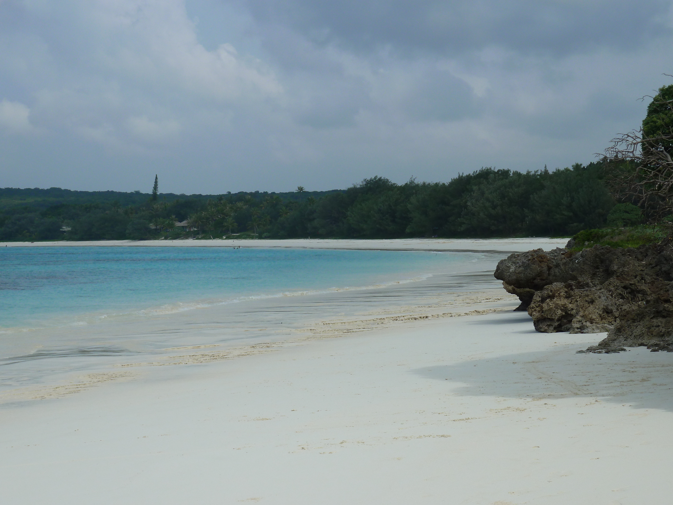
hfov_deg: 25.0
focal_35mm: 78
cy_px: 252
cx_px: 336
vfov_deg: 18.9
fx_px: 1516
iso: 80
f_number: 5.6
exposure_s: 1/500
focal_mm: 12.8
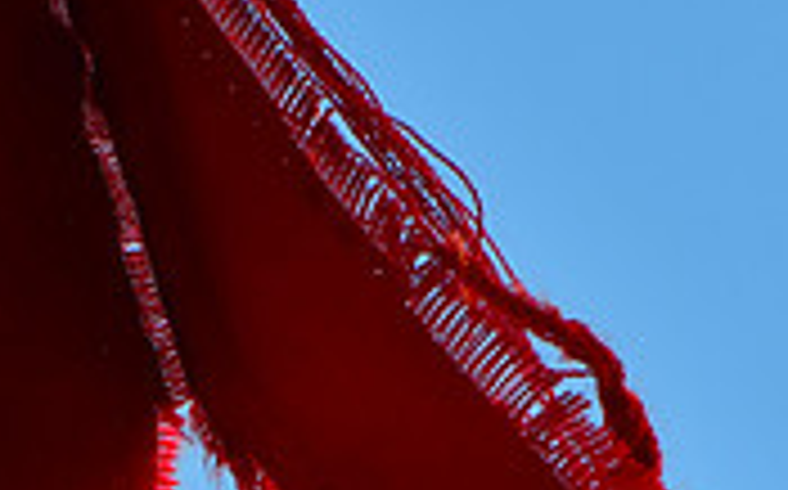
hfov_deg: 3.3
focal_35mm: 633
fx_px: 13581
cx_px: -135
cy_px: 771
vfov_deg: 2.1
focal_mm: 125
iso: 220
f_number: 11
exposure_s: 1/200
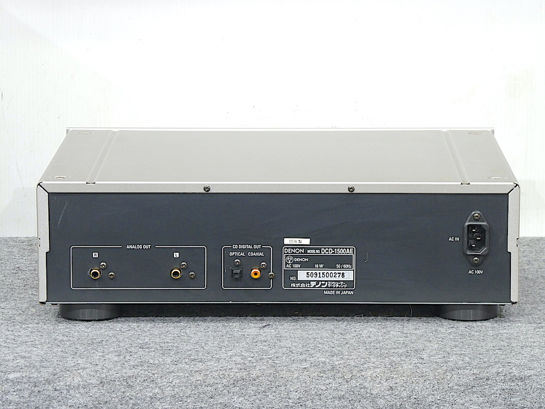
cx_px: 272
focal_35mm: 151
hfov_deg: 13.1
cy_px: 204
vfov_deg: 9.8
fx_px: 2377
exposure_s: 1/6
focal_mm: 27.1
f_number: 5.4
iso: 200
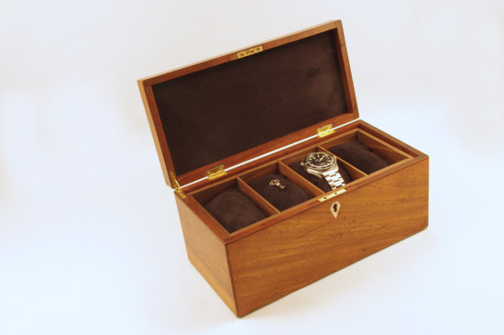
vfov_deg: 29.2
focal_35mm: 46
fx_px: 643
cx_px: 252
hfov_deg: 42.8
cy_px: 168
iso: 400
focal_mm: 30.63
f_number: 22
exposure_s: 2
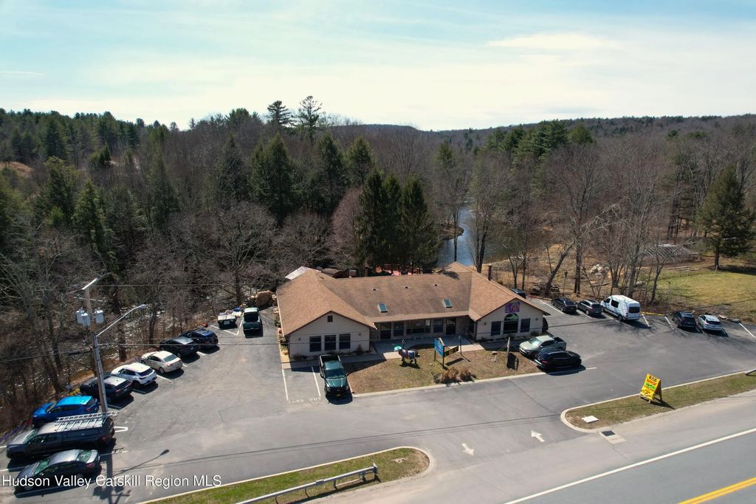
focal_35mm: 22
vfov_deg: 57.2
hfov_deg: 78.6
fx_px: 462
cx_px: 378
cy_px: 252
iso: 100
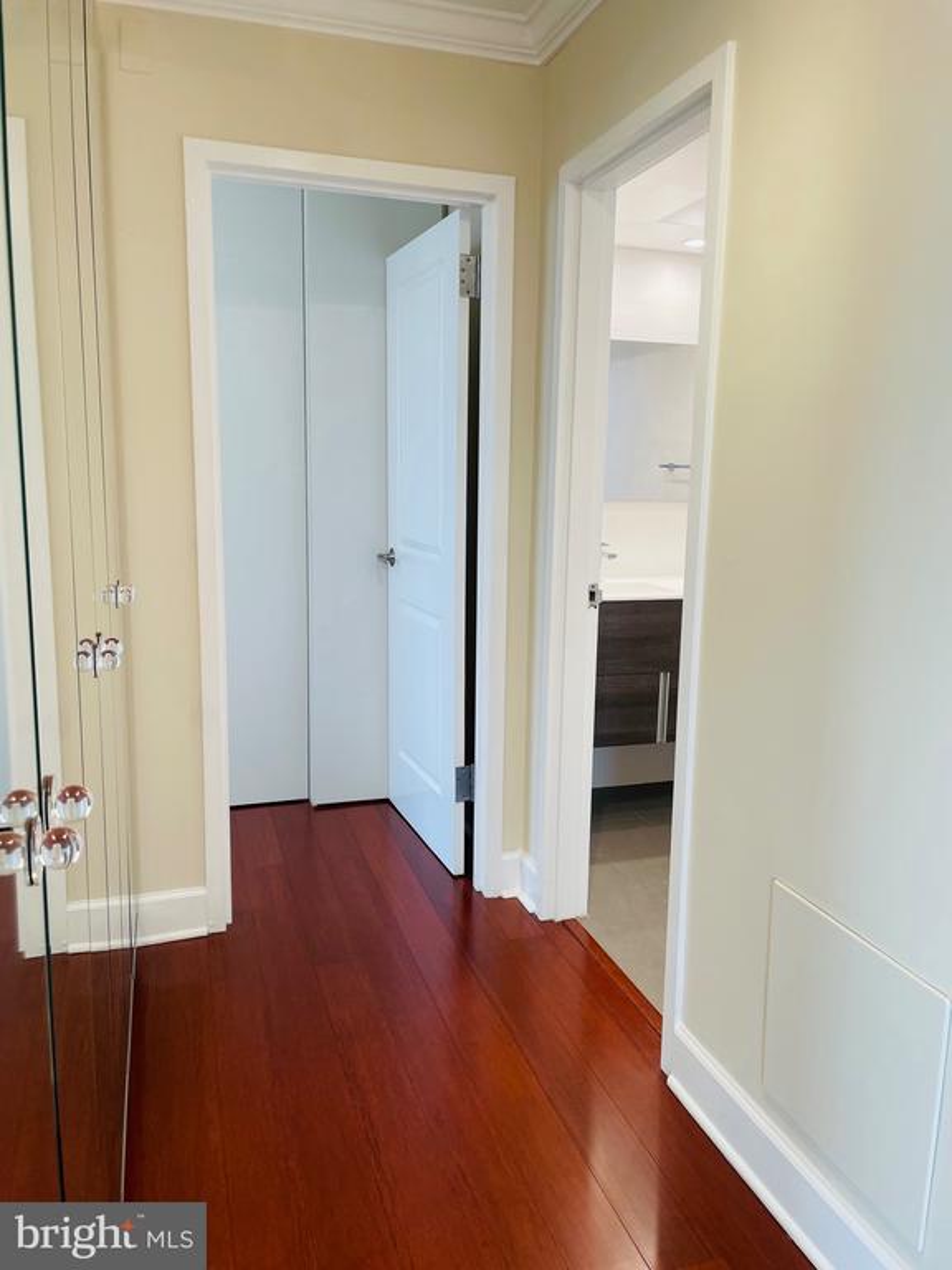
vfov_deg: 67.3
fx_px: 953
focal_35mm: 26
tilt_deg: -9.7
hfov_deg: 53.1
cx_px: 476
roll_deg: -0.4
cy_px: 635
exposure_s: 1/120
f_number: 1.6
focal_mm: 4.2
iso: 80
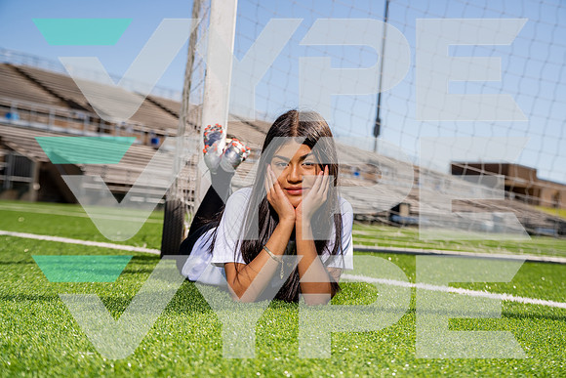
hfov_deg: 42.7
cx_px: 283
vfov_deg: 29.3
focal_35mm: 46
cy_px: 189
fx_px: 723
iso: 100
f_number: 4
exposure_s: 1/1000
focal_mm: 46
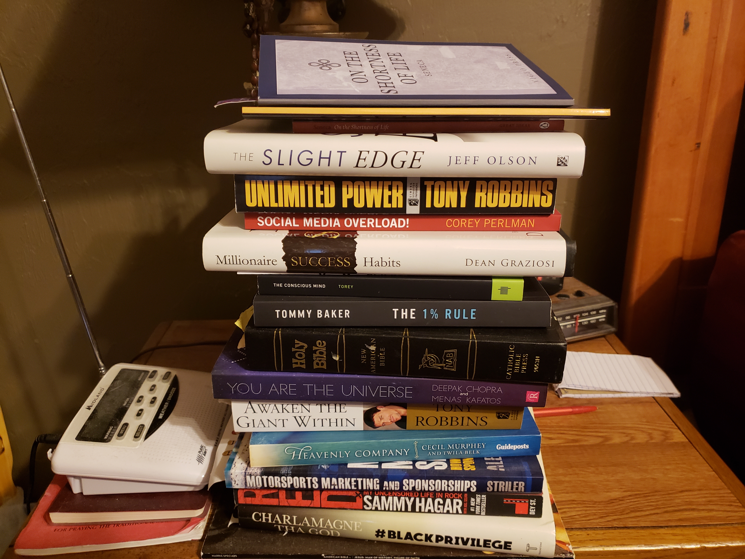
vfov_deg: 53.1
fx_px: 560
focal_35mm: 26
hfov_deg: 67.3
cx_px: 372
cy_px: 280
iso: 250
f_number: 1.5
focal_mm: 4.3
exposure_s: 1/15
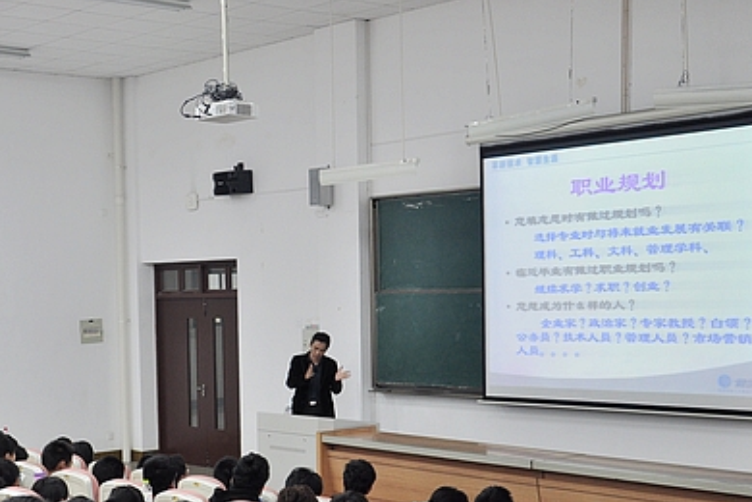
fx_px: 1253
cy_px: 359
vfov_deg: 22.5
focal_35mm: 60
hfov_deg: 33.0
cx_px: 224
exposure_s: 1/20
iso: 320
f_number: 4.5
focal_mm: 26
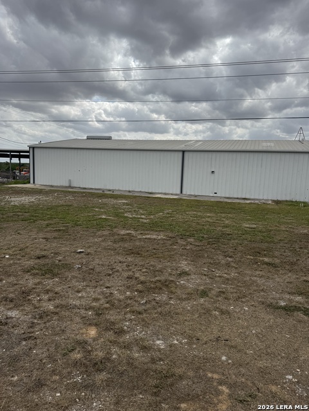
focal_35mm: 24
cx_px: 154
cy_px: 206
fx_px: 286
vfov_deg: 71.6
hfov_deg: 56.8
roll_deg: -2.9
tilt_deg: -6.4
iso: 80
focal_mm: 6.76
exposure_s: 1/7937
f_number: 1.78
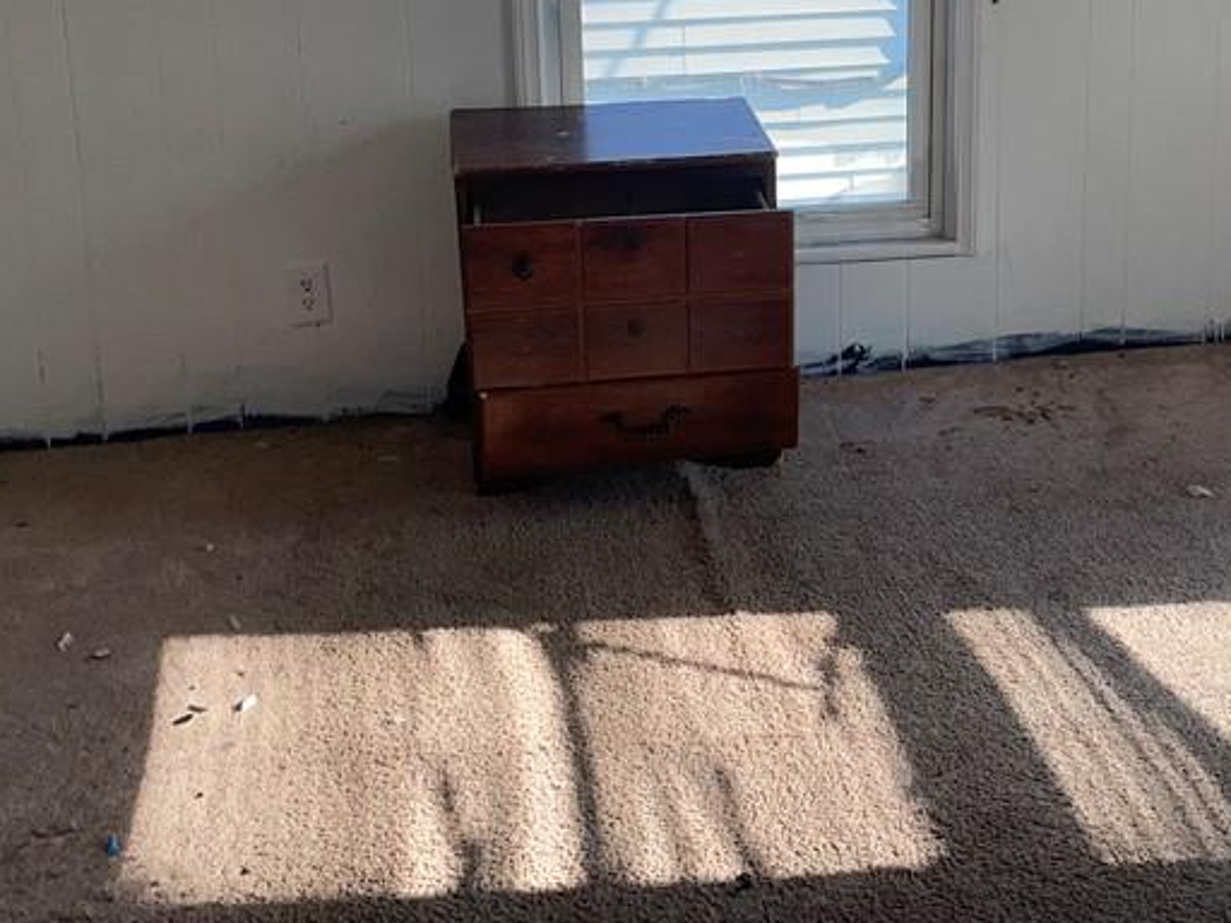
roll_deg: -0.9
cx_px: 955
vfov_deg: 27.4
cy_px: 173
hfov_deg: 35.8
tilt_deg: -14.5
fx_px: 1849
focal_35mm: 52
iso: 32
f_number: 1.6
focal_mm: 4.2
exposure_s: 1/584
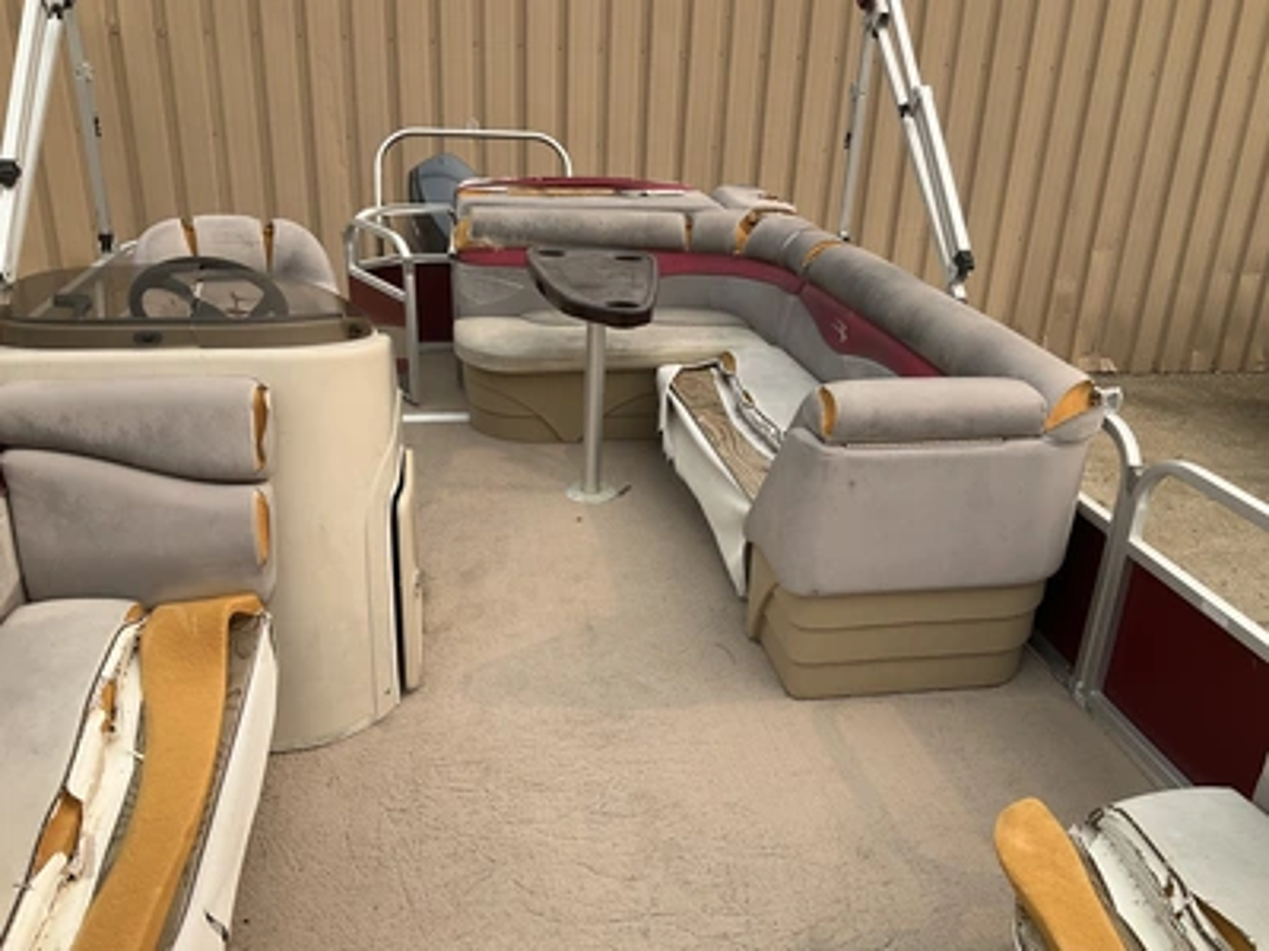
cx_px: 634
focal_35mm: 29
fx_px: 1063
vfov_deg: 48.2
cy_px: 476
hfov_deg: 61.7
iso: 25
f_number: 1.8
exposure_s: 1/1311
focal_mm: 3
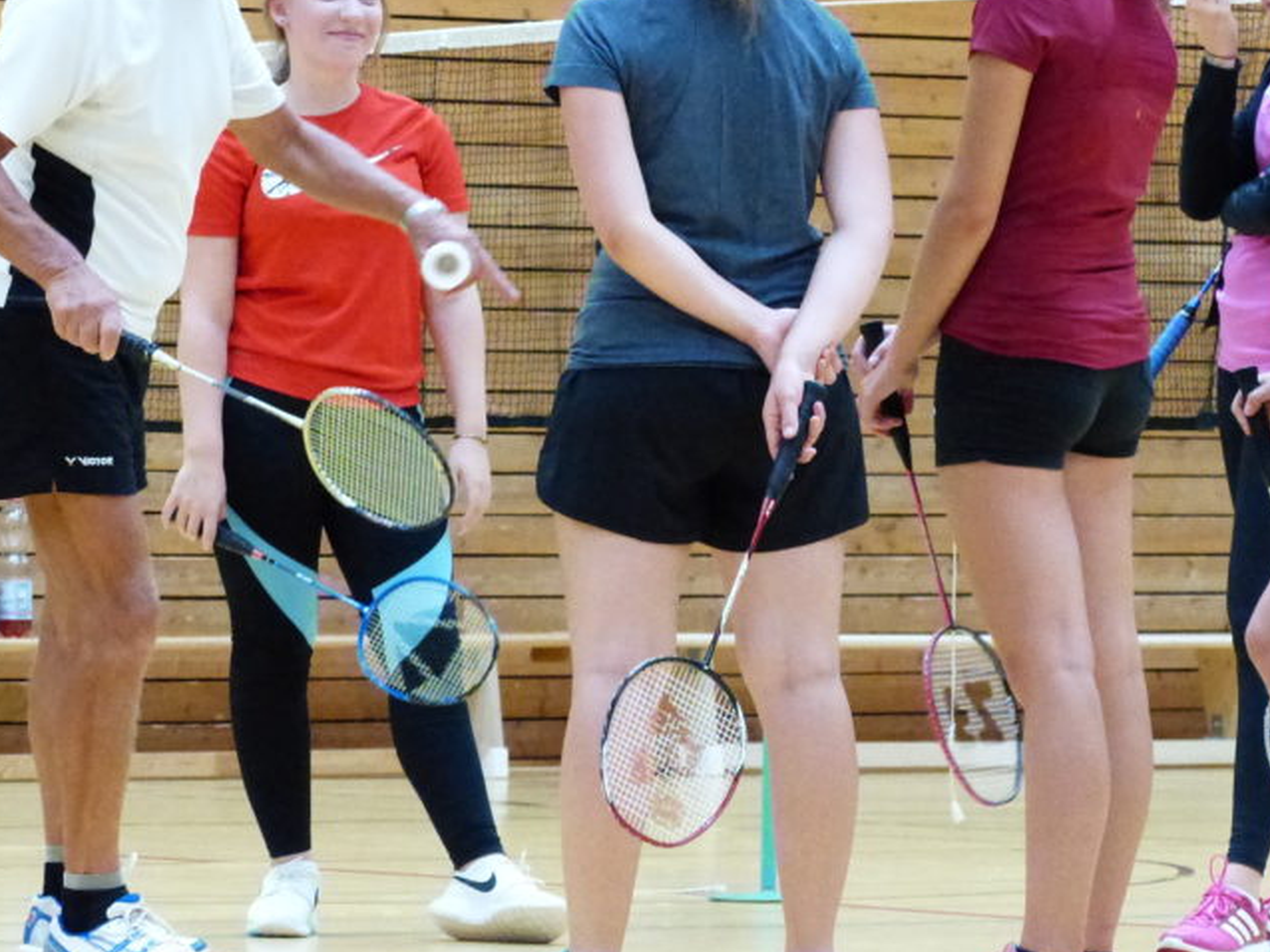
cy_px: 243
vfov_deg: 5.4
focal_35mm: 273
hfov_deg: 7.3
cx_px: 848
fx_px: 10012
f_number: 4
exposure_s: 1/200
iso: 1600
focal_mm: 30.6
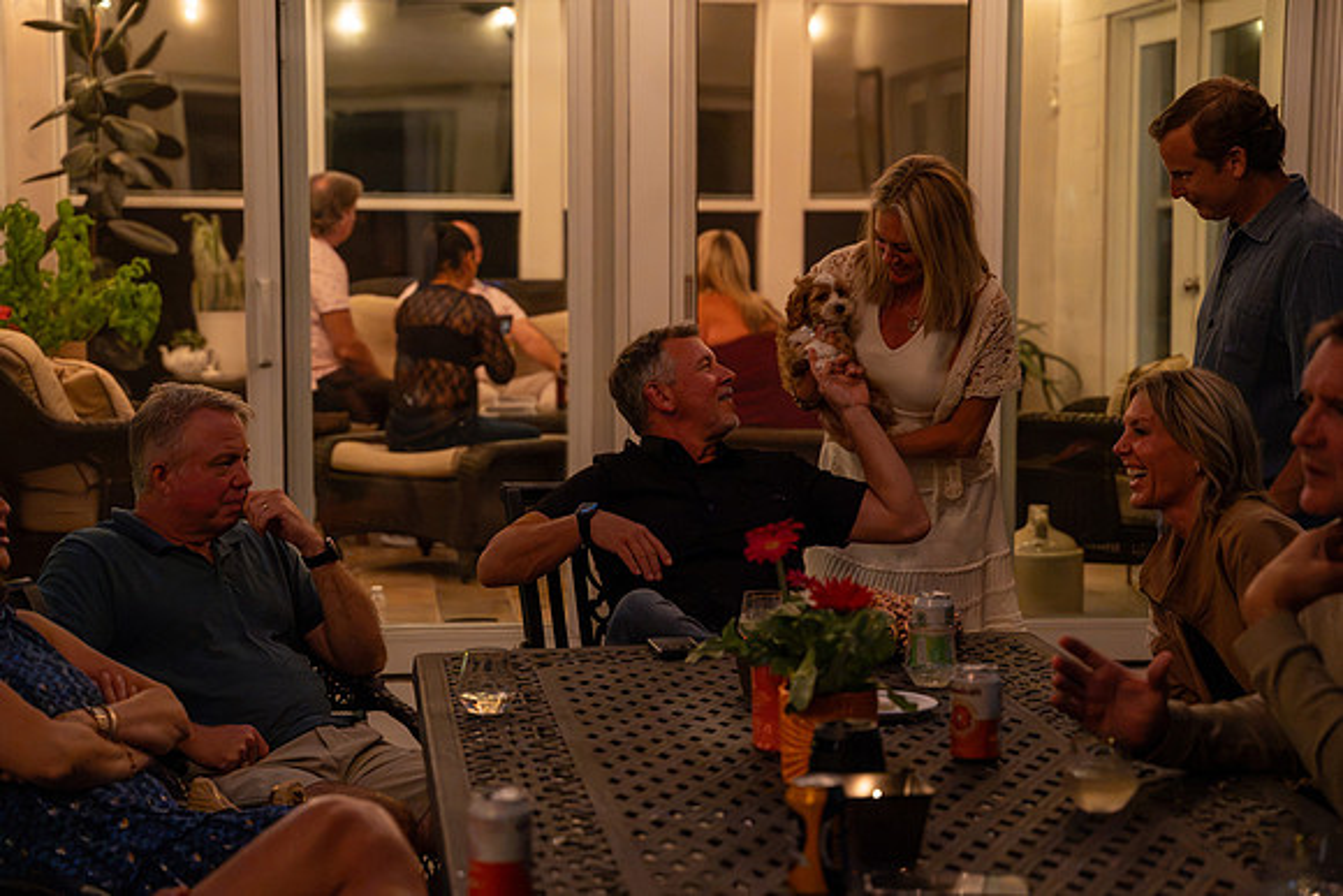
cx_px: 672
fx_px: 2687
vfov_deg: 18.9
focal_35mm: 72
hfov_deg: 28.1
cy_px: 448
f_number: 3.5
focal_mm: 72
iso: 5000
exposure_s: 1/160
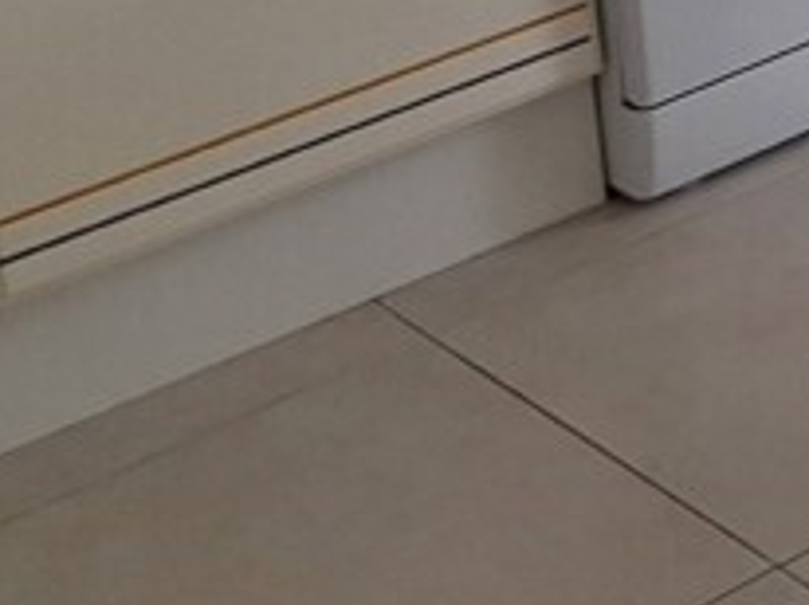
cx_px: 1622
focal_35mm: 134
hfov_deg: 12.8
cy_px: -578
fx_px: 3128
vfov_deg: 10.2
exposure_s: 1/100
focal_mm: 5.54
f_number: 1.8
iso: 40
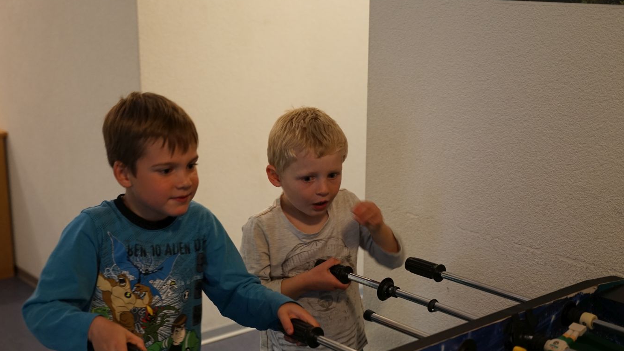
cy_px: 230
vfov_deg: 21.0
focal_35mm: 57
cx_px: 286
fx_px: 943
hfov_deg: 36.6
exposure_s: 1/60
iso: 1250
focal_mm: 45
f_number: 2.8
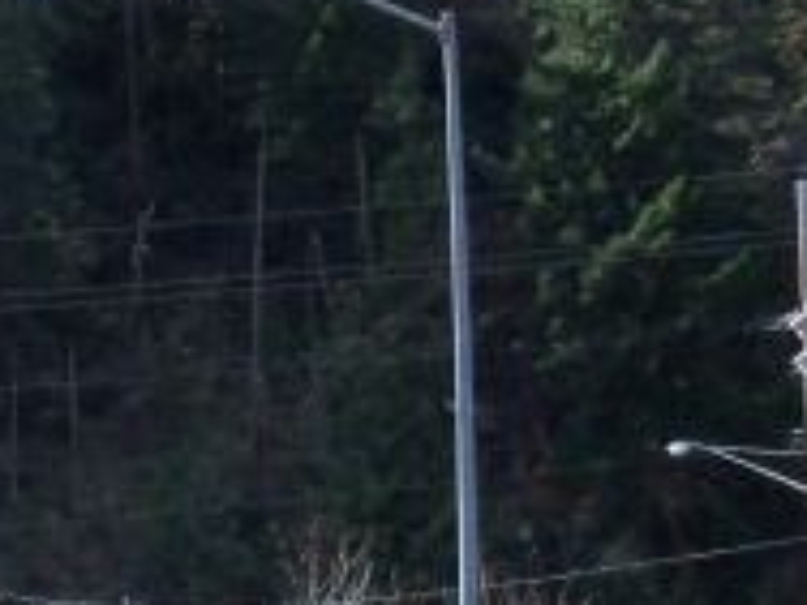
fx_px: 2774
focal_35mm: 119
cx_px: -86
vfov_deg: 12.2
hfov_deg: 16.1
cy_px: 691
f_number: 3
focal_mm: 6.3
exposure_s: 1/640
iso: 80
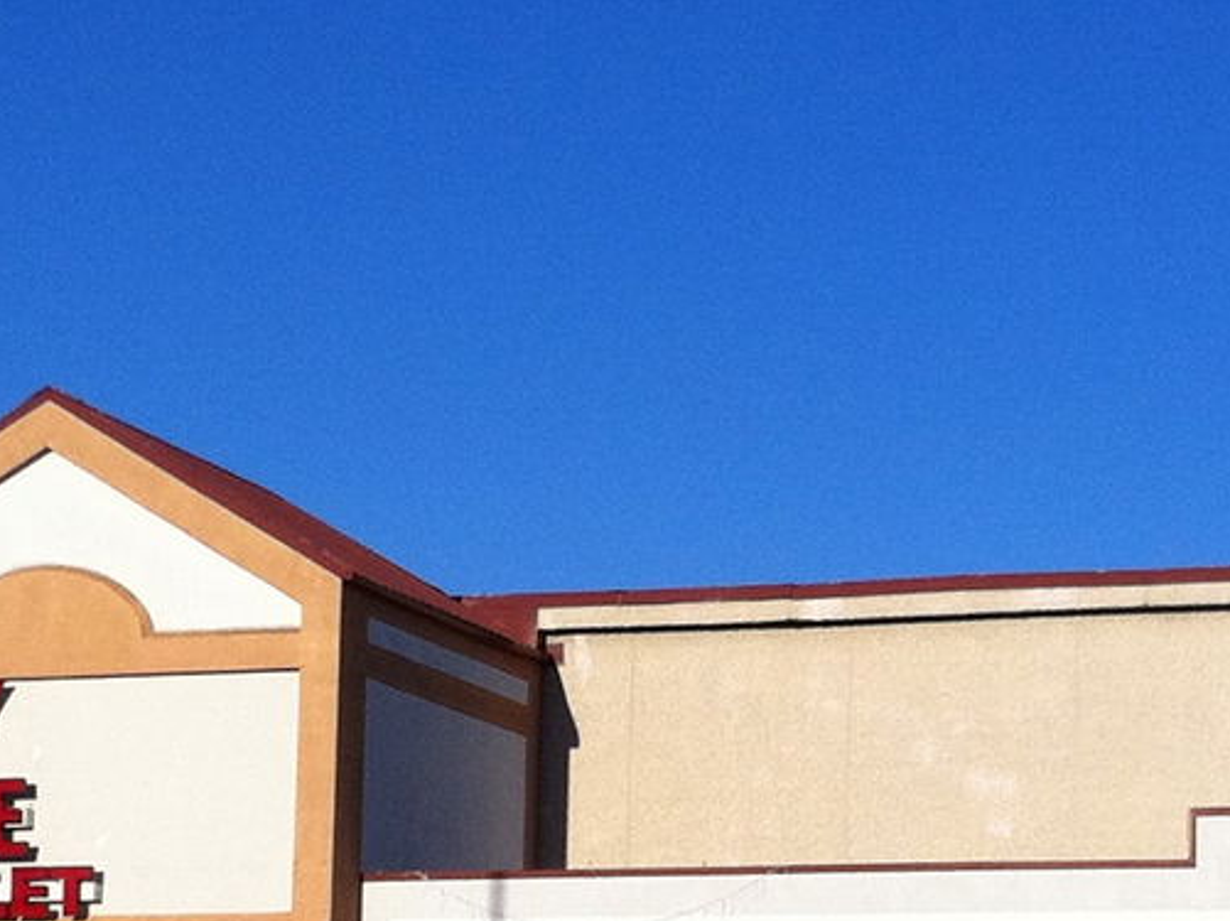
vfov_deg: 11.0
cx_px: 582
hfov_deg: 14.7
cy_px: 813
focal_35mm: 134
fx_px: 4758
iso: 80
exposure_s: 1/2011
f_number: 2.8
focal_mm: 3.85
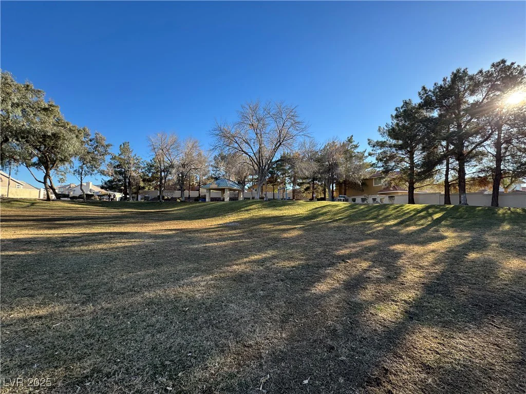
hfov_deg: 102.1
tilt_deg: +4.3
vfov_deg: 85.7
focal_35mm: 14
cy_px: 197
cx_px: 263
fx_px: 213
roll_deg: -1.3
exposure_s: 1/631
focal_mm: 2.22
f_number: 2.2
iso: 40
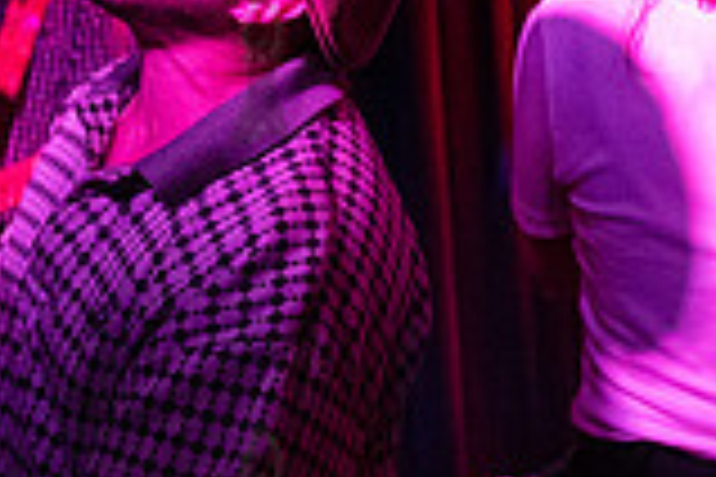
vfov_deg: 10.4
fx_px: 2605
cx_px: 257
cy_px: 63
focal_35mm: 131
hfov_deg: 15.6
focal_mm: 36
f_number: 3.5
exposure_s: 1/320
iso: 12800
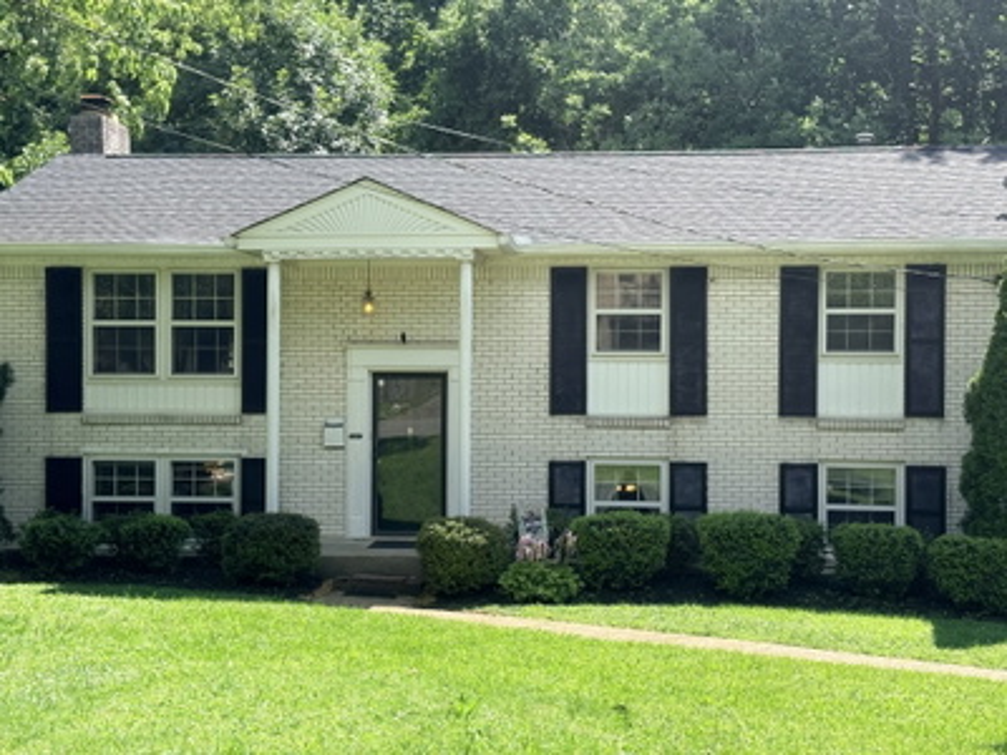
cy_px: 378
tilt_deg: -0.2
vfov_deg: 30.3
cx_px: 504
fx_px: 1396
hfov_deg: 39.7
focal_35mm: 48
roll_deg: -0.6
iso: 100
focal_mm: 6.76
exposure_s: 1/2415
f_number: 1.78
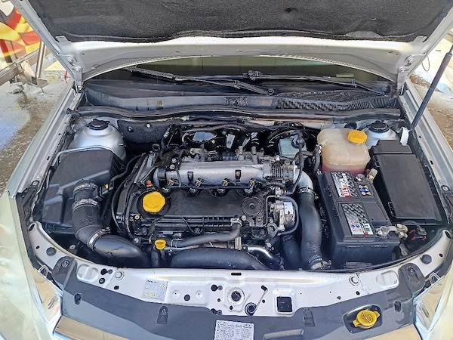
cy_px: 170
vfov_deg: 56.8
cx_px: 226
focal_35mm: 24
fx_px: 314
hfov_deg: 71.6
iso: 134
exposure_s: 1/50
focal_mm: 5.31
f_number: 1.7
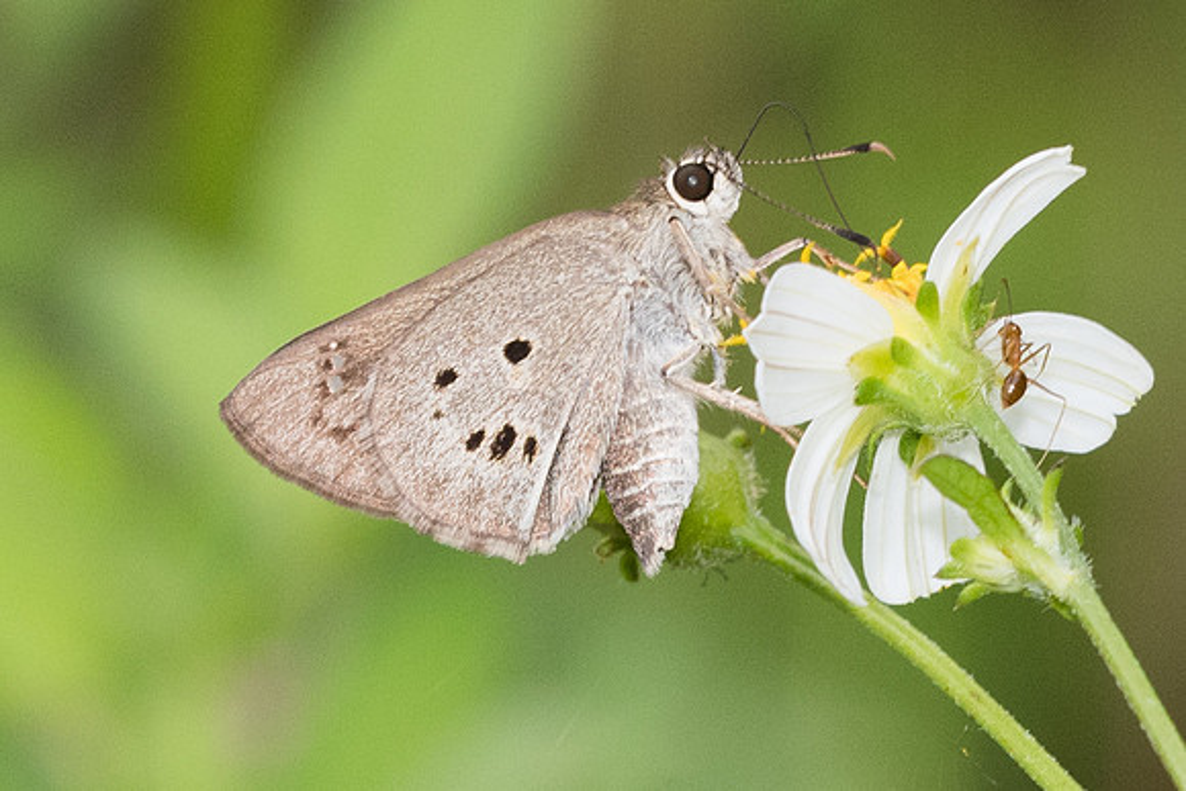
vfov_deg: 1.4
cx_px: 593
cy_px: 501
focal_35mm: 954
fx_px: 31421
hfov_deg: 2.2
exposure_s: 1/250
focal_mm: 150
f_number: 8
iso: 800
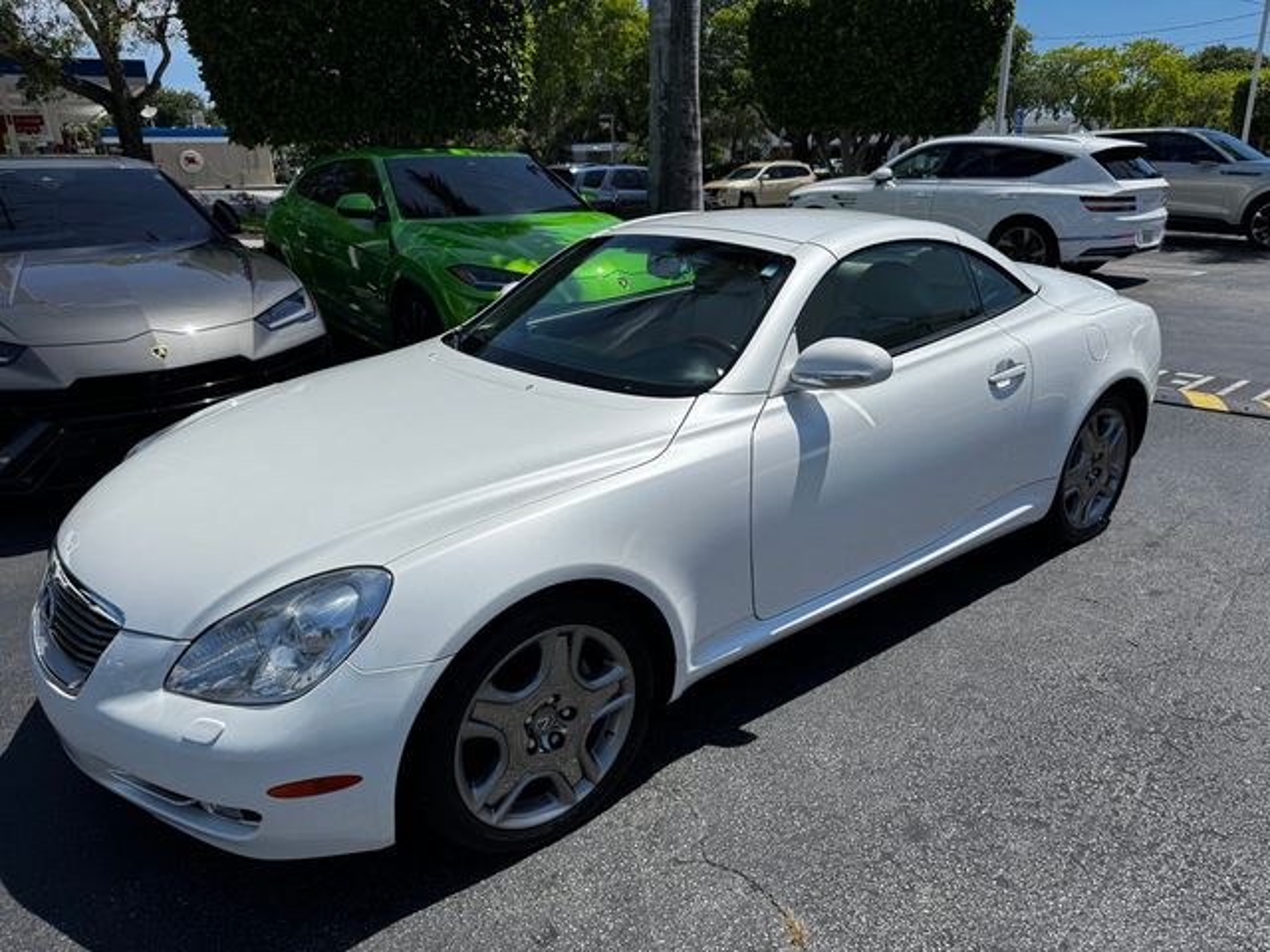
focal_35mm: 24
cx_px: 635
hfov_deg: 71.6
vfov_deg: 56.8
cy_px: 476
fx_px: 881
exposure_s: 1/4608
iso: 80
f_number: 1.78
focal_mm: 6.76
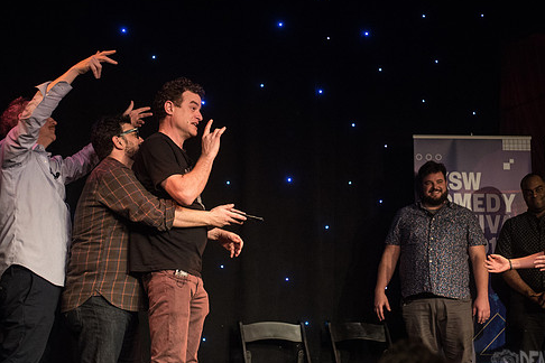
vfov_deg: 21.9
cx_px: 288
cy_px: 155
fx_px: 939
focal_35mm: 62
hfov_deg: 32.4
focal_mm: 48
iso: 2000
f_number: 3.2
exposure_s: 1/400
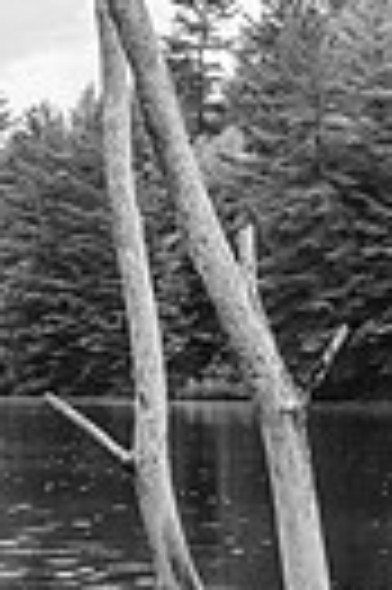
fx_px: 2031
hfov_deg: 11.0
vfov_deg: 15.9
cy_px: 725
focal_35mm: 124
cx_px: 293
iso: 100
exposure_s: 1/40
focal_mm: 24
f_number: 10
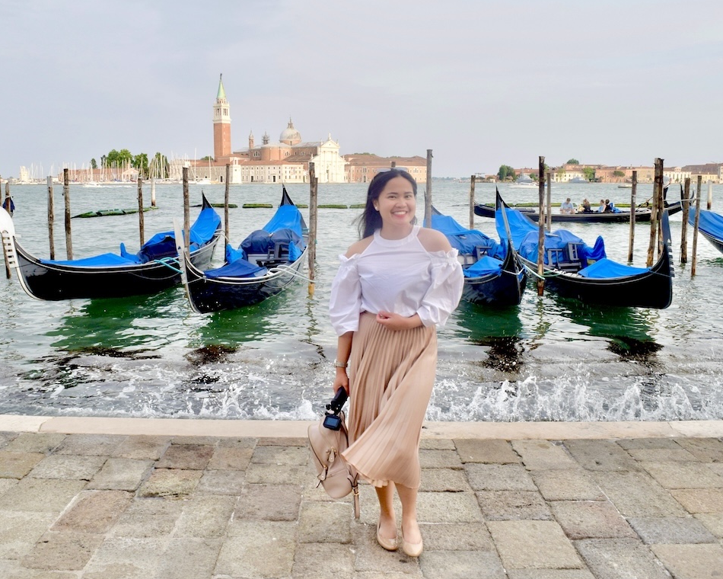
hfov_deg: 55.5
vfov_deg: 45.8
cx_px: 310
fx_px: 685
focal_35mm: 32
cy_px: 276
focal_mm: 18
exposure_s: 1/250
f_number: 8
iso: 400
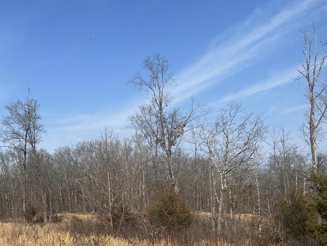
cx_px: 46
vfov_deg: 30.7
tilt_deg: +0.3
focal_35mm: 46
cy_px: 200
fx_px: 435
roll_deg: +3.0
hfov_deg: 38.9
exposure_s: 1/4630
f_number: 1.5
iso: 50
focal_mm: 5.7
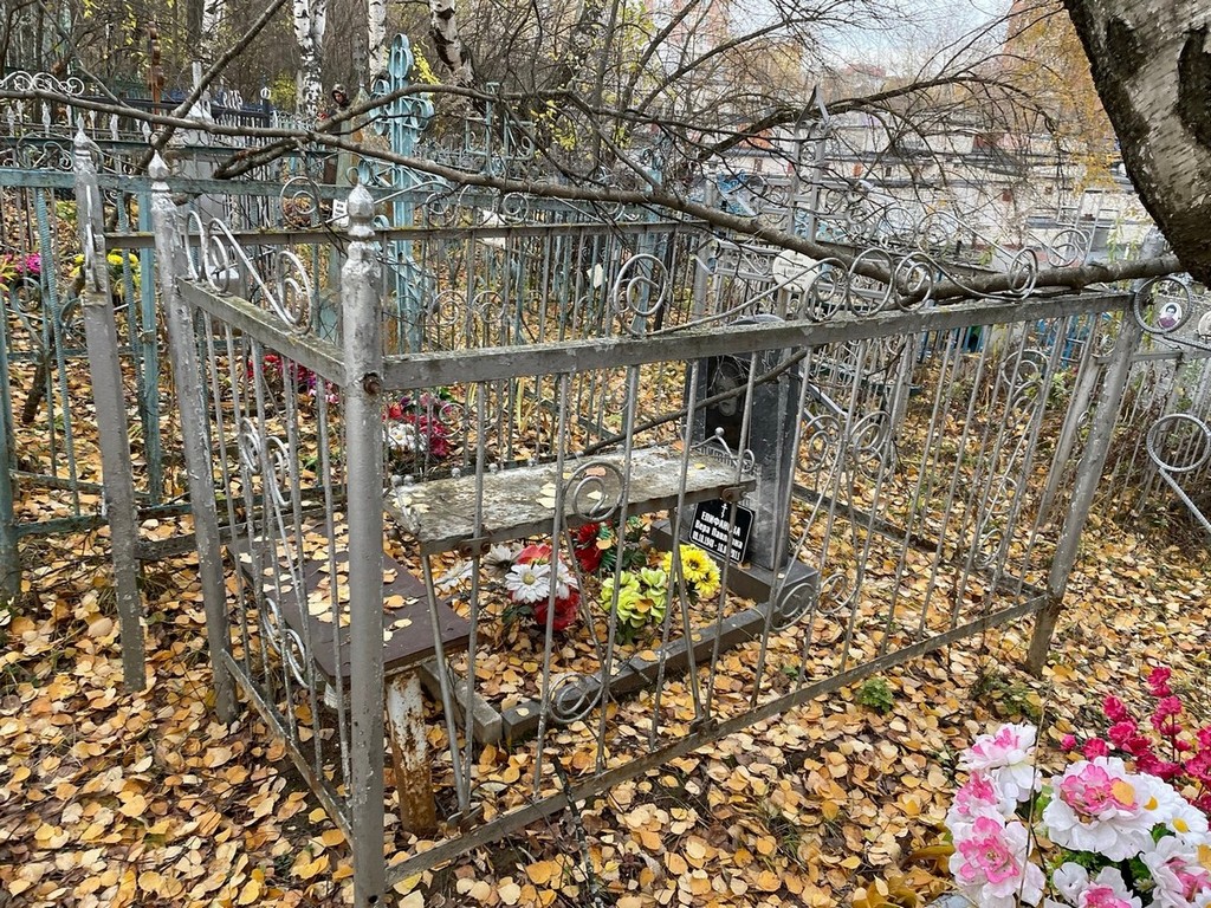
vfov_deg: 53.1
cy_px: 454
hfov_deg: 67.3
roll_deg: -3.7
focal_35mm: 26
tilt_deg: -13.9
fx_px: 910
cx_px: 606
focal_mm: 4.2
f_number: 1.6
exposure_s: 1/121
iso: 100
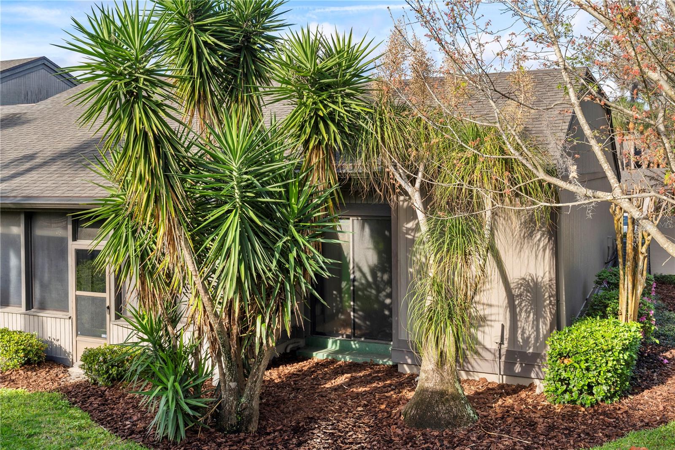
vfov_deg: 38.3
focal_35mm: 34
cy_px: 225
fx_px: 647
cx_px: 338
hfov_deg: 55.1
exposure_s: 1/60
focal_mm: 34.5
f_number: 8
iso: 200
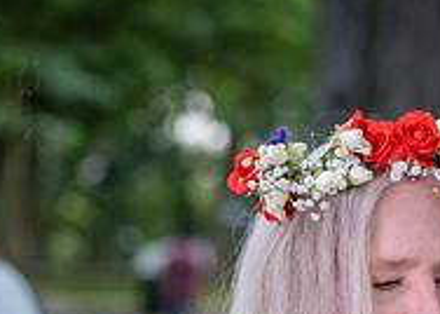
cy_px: 454
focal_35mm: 339
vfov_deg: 4.2
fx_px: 4233
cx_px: 506
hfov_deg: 5.9
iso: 3200
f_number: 4
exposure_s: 1/200
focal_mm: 86
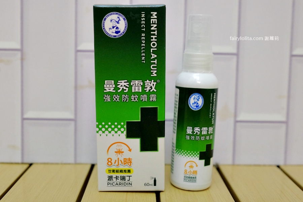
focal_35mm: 35
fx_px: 295
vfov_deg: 37.9
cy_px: 101
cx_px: 152
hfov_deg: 54.4
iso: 2000
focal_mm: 23
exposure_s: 1/60
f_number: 2.8
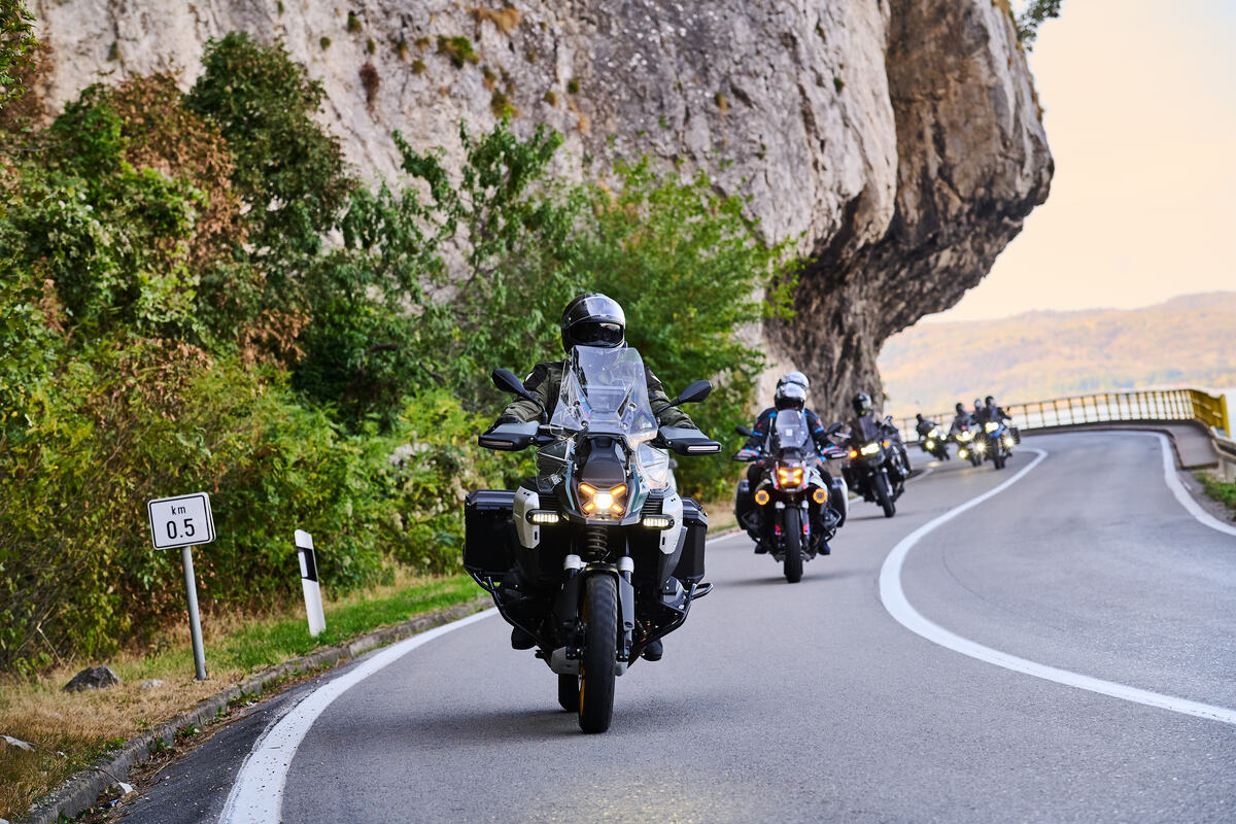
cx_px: 618
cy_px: 412
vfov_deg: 12.2
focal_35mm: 112
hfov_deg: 18.3
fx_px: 3845
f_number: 5
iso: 500
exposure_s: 1/500
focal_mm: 112
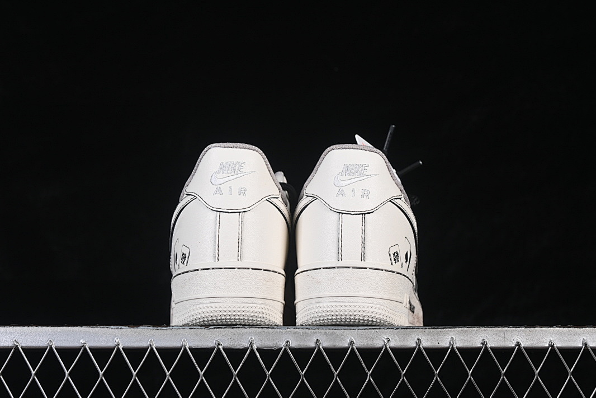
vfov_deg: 18.0
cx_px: 297
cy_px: 200
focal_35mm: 76
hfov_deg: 26.6
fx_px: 1258
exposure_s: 1/80
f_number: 8
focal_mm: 50
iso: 160
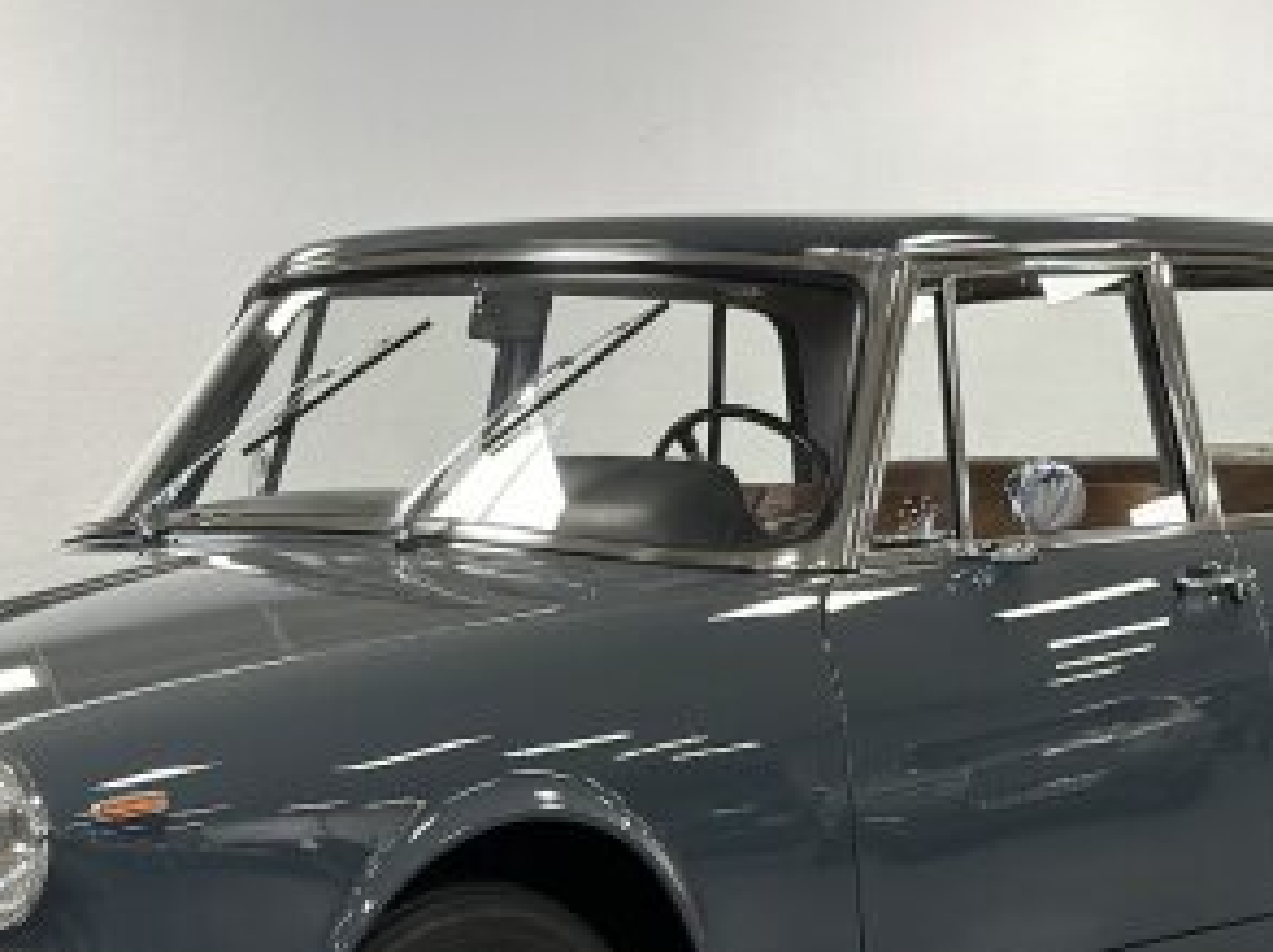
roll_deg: +0.2
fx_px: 3857
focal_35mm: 105
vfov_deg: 13.9
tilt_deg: -8.2
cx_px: 569
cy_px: 878
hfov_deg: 18.7
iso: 200
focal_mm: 6.86
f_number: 1.78
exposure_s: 1/100
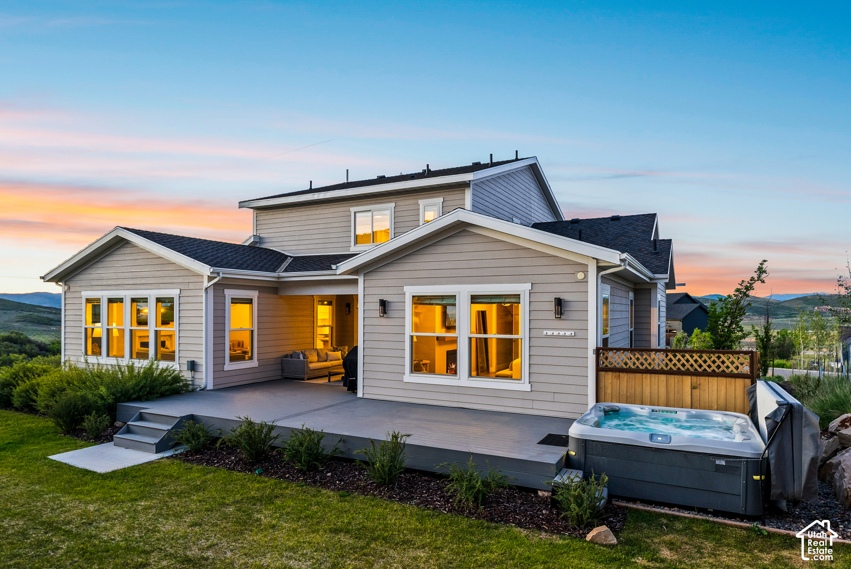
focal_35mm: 21
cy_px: 284
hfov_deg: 81.2
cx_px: 426
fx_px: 497
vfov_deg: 59.6
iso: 640
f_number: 5.6
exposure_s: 1/10
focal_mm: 21
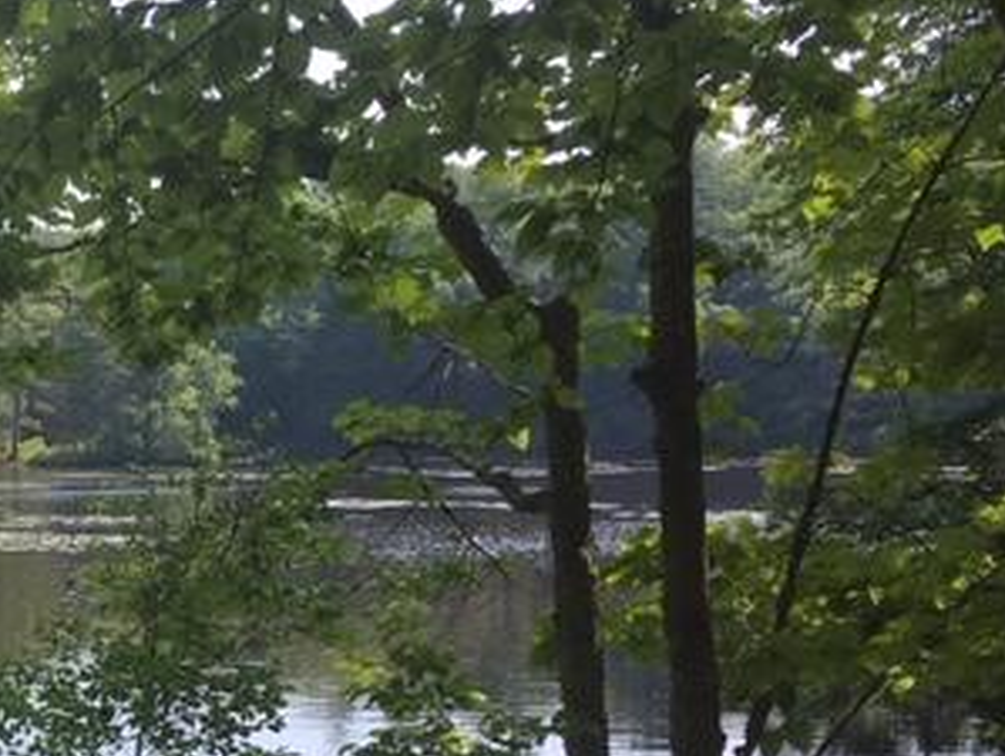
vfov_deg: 23.3
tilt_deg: -5.7
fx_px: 1802
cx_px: -57
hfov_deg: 28.7
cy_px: 632
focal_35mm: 62
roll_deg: +0.2
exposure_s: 1/565
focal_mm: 4.15
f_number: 2.2
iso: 25
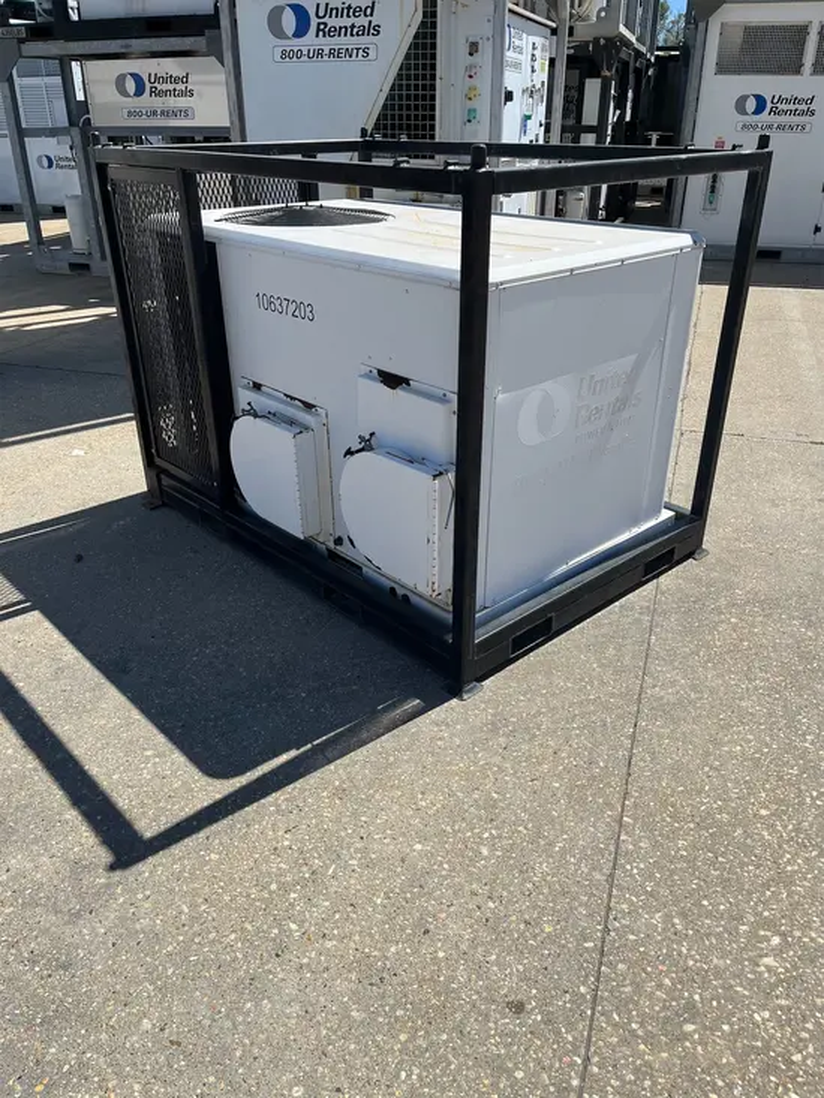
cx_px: 412
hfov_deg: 53.1
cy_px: 549
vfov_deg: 67.3
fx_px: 825
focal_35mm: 26
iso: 50
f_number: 1.6
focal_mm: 5.1
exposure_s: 1/4651
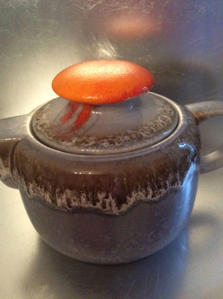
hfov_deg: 44.1
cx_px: 112
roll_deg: +4.0
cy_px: 150
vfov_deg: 56.9
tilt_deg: -31.0
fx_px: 276
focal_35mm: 32
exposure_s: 1/20
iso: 320
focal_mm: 3.3
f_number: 2.4
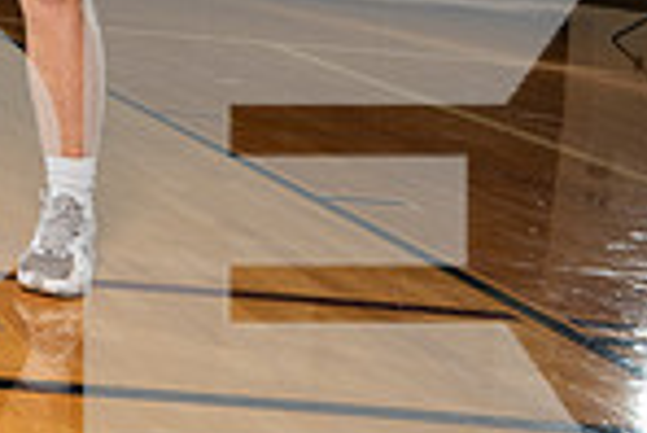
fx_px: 1691
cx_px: -511
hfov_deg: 17.6
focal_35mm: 94
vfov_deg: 13.3
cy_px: -313
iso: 320
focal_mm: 24
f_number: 5.6
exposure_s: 1/250
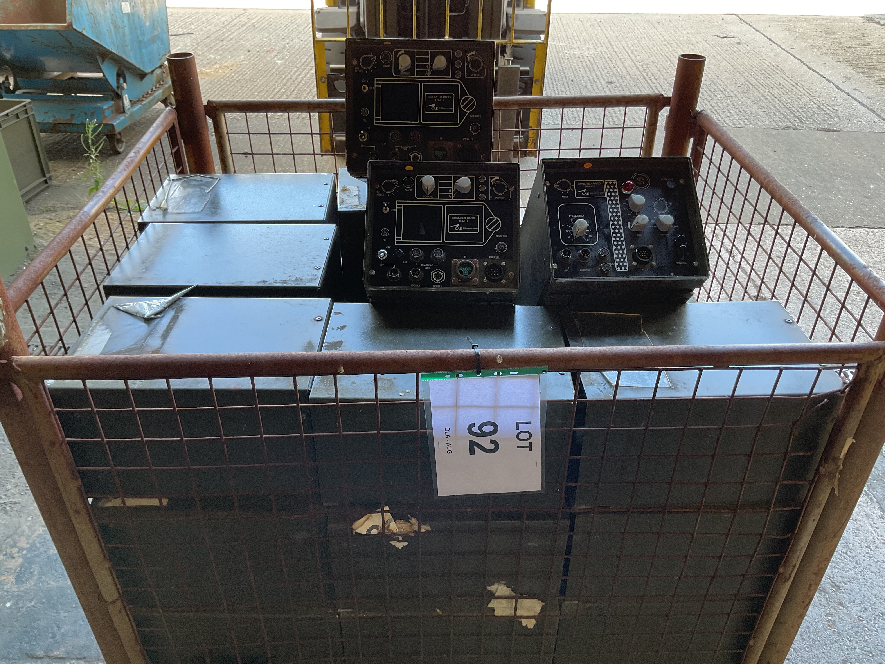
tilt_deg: -33.5
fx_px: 741
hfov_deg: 61.7
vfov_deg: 48.2
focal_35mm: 29
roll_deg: -1.7
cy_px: 332
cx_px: 442
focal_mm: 3
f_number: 1.8
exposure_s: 1/120
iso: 50
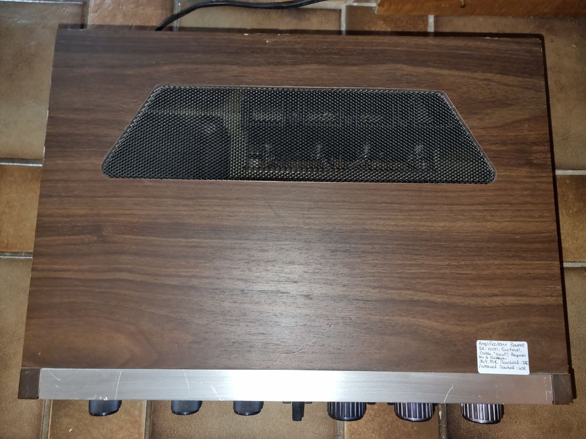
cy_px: 220
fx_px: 406
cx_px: 293
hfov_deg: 71.6
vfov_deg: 56.8
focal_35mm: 24
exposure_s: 1/12
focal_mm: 6.7
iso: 289
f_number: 1.8
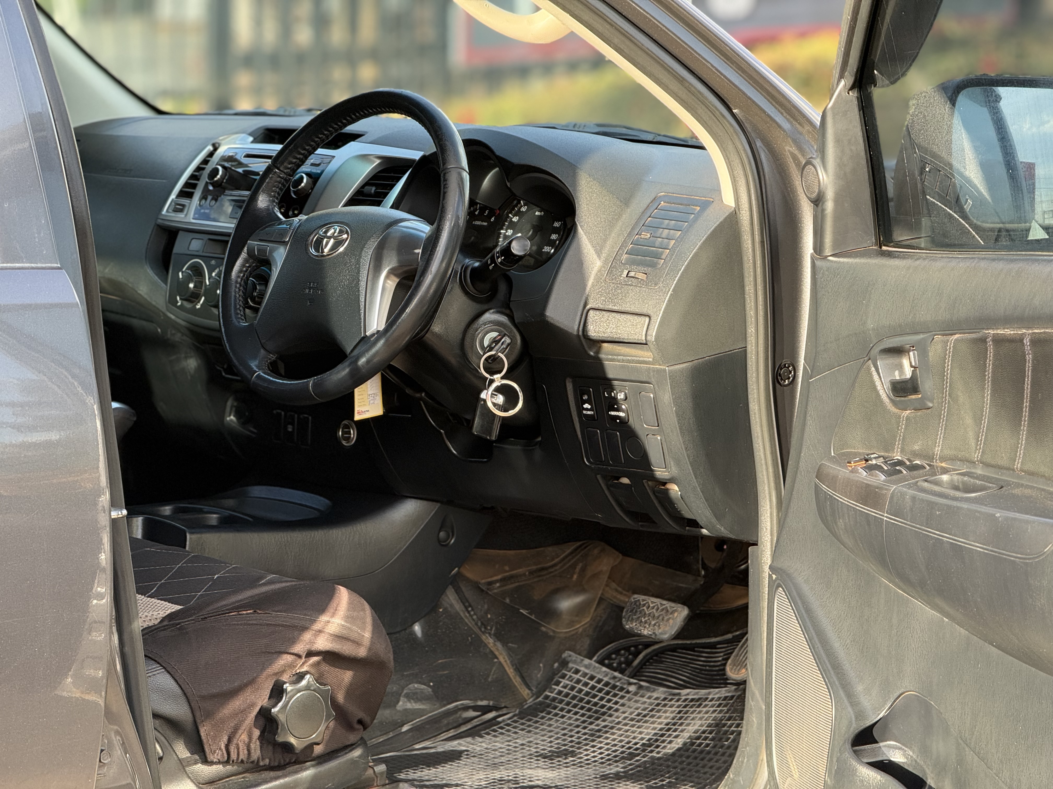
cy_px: 394
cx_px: 526
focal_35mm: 120
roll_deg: -0.5
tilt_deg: -8.0
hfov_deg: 16.4
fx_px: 3650
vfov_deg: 12.3
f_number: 2.8
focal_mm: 15.66
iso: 64
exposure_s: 1/99
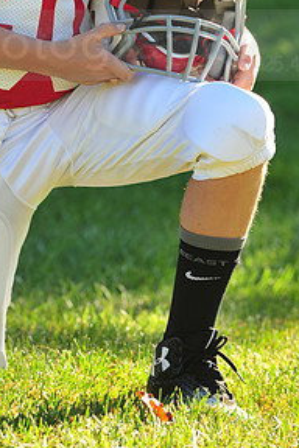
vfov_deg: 6.0
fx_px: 4260
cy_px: 31
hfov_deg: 4.0
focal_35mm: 342
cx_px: 53
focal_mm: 170
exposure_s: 1/320
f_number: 4.5
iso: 200
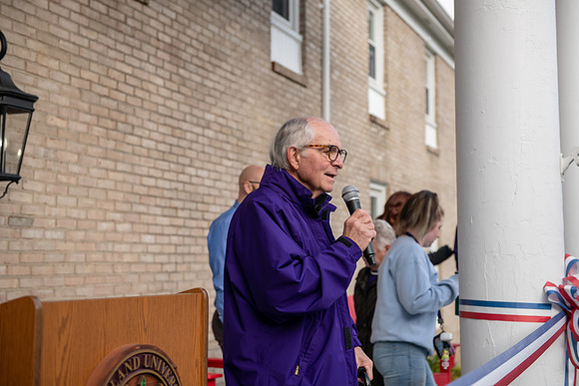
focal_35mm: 56
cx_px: 290
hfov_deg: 35.6
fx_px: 901
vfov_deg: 24.2
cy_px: 193
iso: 200
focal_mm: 56
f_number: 3.5
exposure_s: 1/400
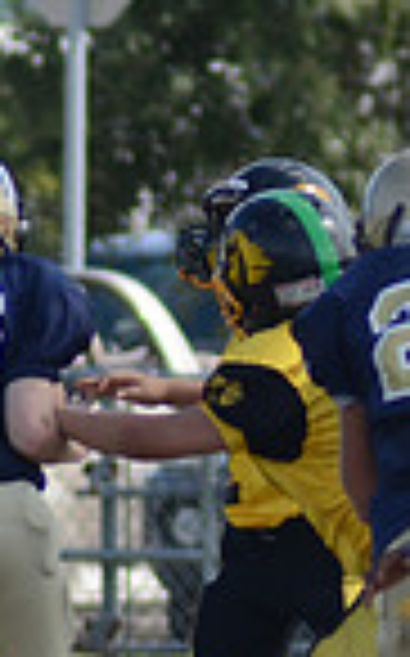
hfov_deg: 0.7
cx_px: 861
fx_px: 32674
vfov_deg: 1.2
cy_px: 711
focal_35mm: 1824
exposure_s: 1/1000
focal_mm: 300
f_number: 6.3
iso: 400
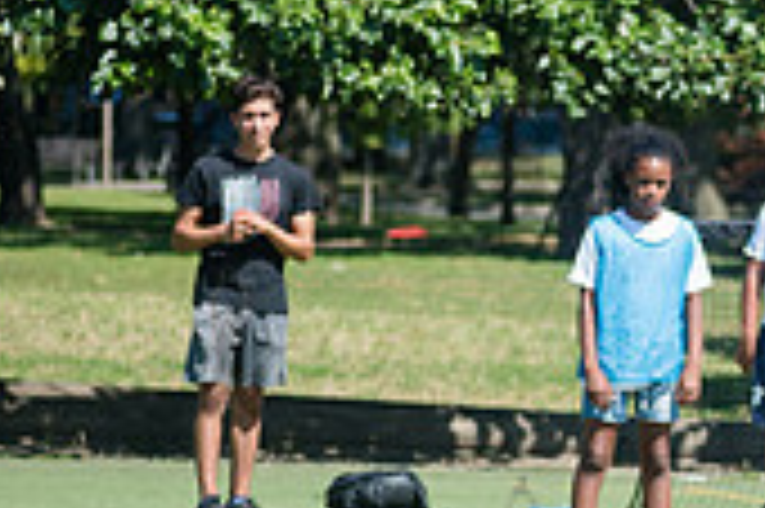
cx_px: 1005
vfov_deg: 2.8
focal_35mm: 494
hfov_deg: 4.2
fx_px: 10487
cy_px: 471
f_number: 4
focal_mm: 120
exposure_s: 1/1250
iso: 200
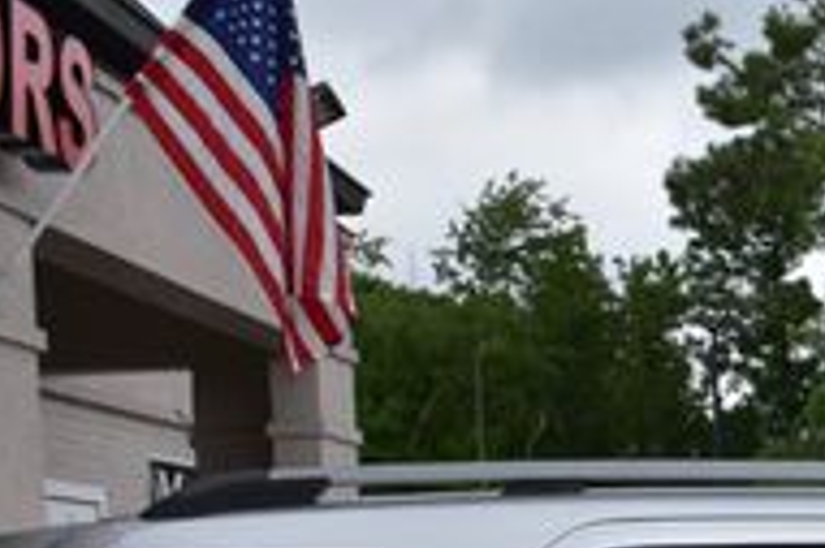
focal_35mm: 106
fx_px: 2420
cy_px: 777
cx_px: 989
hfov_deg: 18.4
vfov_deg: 12.4
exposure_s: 1/320
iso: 400
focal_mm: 21
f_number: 10
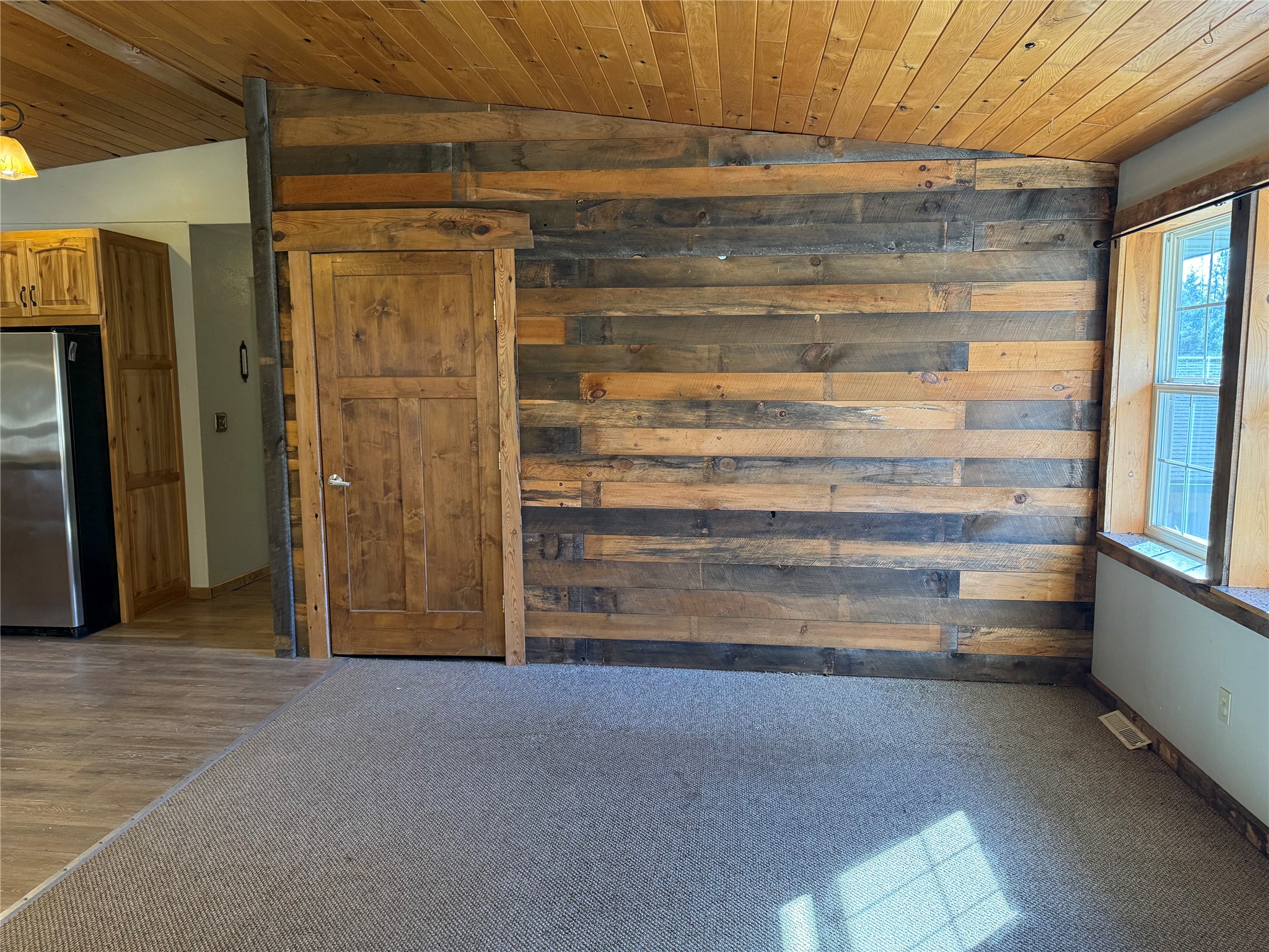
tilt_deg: -6.6
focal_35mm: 24
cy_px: 476
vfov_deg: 56.8
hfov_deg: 71.6
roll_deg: +0.1
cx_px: 634
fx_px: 880
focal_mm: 6.76
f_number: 1.78
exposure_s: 1/120
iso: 320
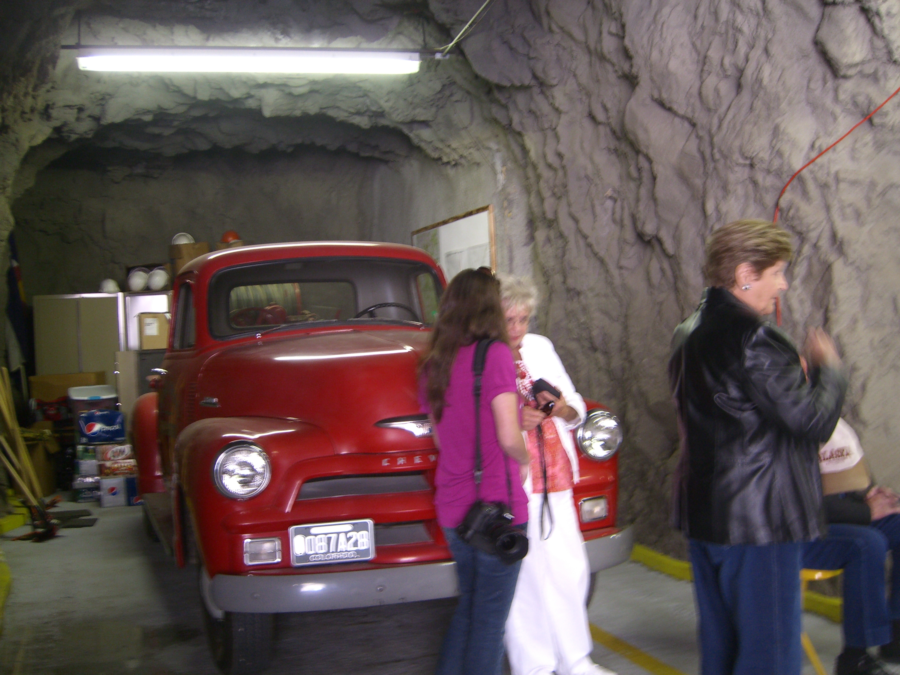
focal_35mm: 38
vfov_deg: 37.7
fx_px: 988
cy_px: 338
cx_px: 450
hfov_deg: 49.0
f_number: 2.8
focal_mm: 7.9
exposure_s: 1/13
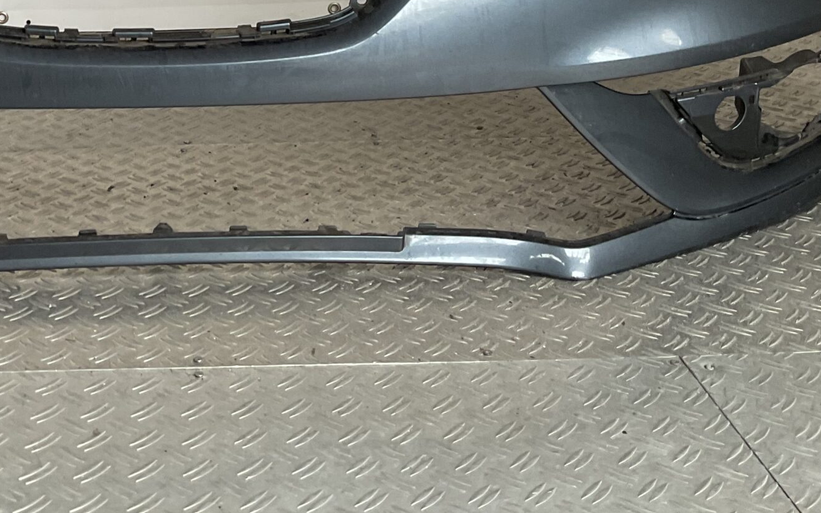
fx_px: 1342
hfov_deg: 33.1
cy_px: -75
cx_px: 178
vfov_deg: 20.5
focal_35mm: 60
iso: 40
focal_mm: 3
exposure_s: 1/50
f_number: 1.8
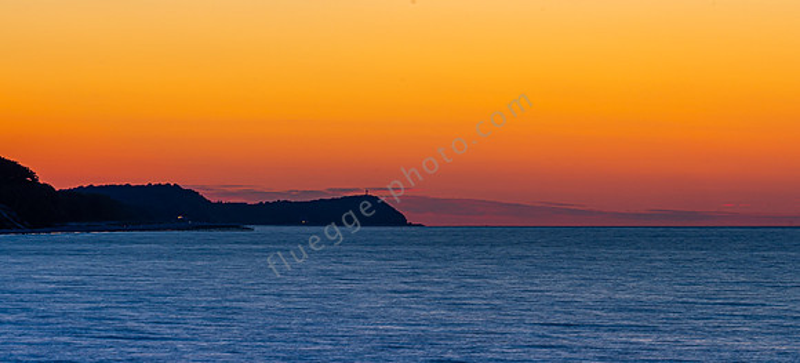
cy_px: 266
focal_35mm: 223
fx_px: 4530
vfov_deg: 4.6
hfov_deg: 10.1
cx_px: 401
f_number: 22
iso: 50
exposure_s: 1.6
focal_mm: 135
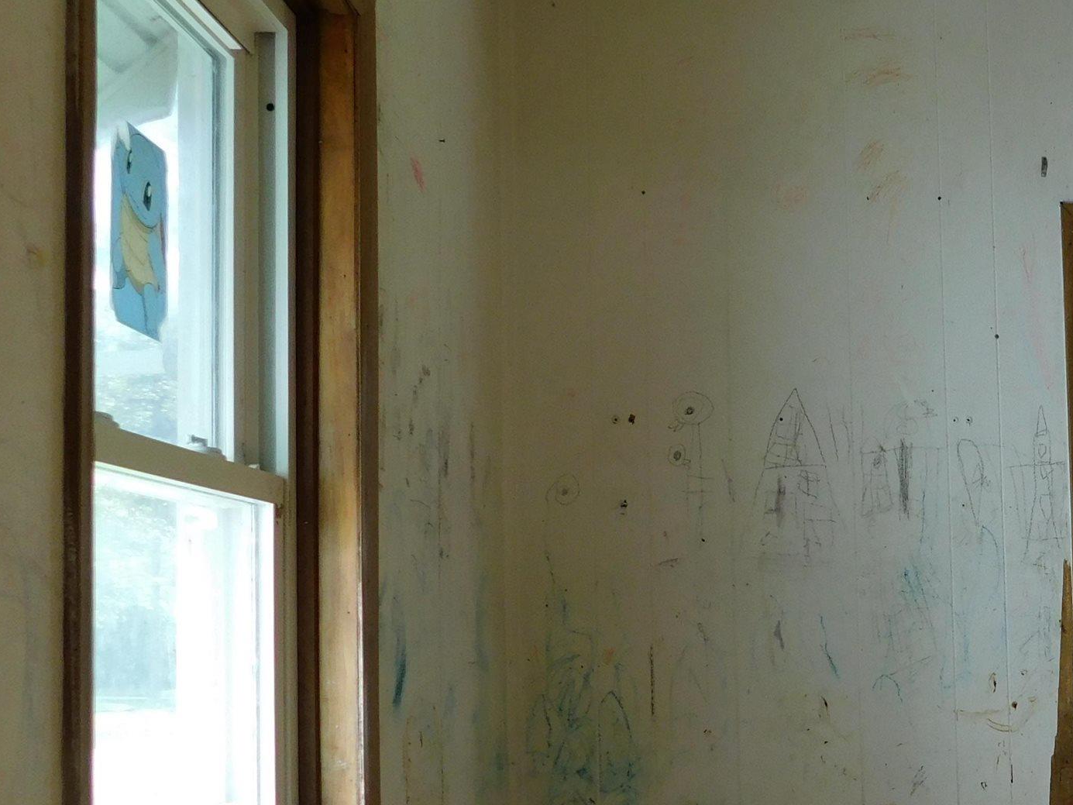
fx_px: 1581
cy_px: 569
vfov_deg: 28.3
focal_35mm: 51
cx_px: 1025
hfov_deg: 34.7
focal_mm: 4
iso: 125
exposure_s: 1/100
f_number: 3
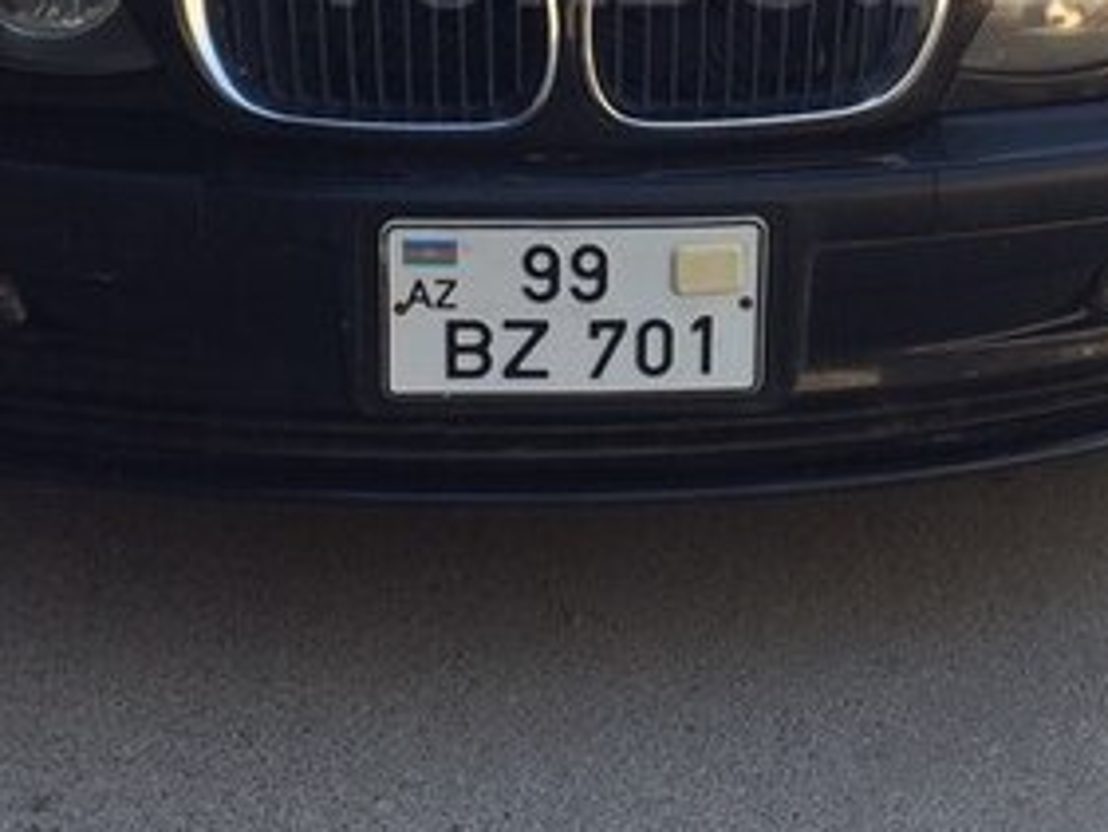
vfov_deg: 20.7
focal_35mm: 68
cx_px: 702
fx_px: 2177
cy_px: -53
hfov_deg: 28.4
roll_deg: +2.7
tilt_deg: -10.8
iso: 32
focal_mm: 4.15
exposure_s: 1/253
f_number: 2.2
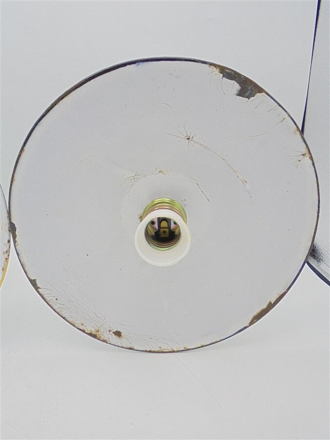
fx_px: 369
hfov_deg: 48.2
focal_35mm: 29
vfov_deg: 61.7
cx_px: 165
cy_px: 220
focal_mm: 5.3
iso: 100
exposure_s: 1/50
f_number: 3.7
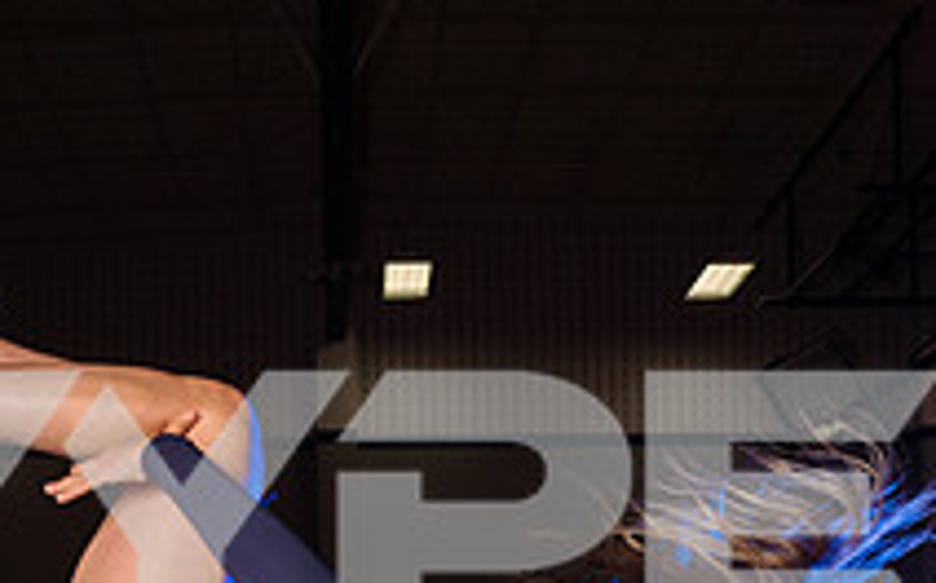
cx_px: 296
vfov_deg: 21.6
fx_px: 1325
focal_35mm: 52
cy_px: 822
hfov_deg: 38.4
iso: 100
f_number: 5.6
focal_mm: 24
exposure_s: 1/250
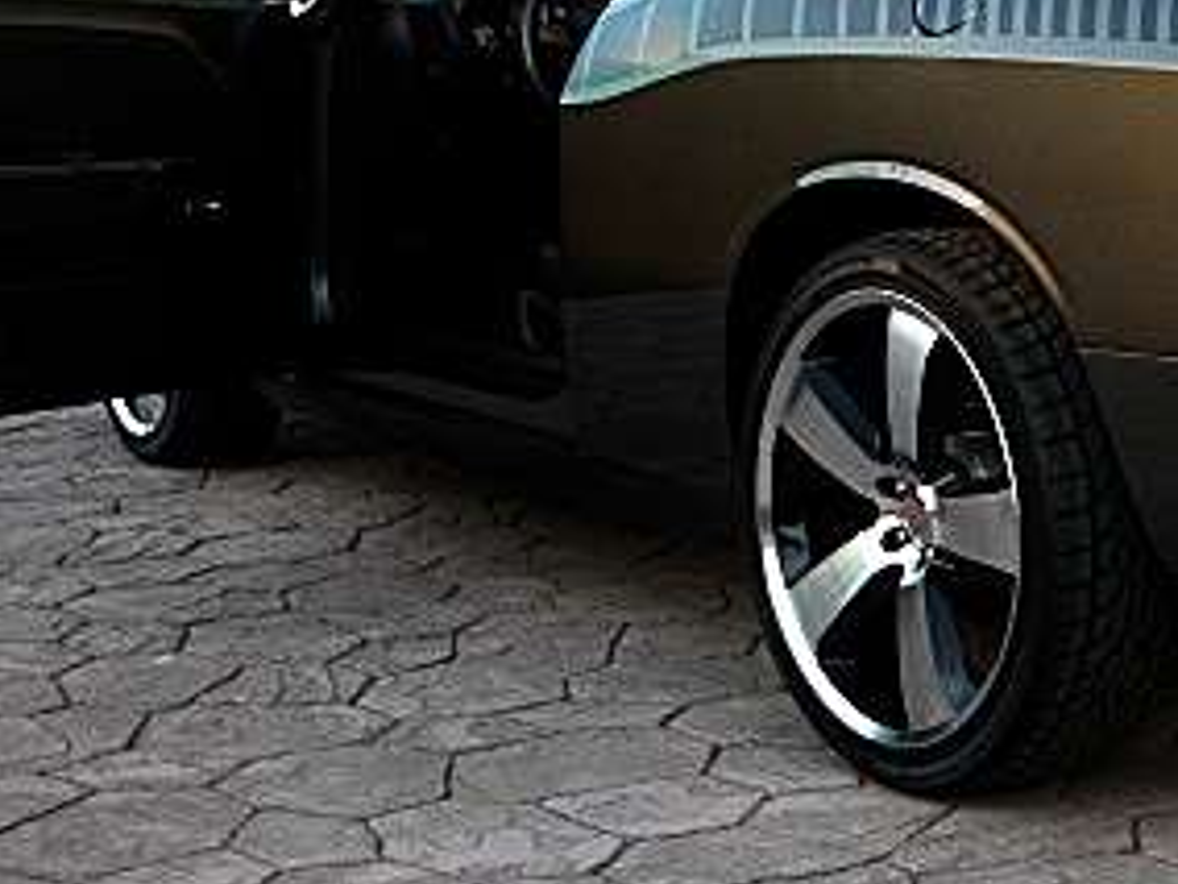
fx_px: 2756
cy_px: 324
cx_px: 1058
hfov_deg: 23.5
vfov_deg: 18.2
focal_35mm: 81
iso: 50
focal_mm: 6.3
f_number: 2.8
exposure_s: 1/100
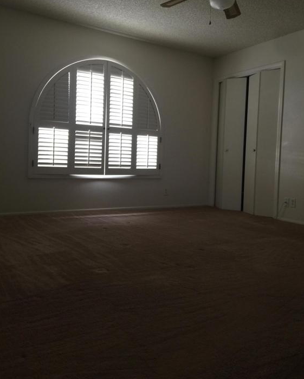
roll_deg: -2.9
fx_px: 349
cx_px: 154
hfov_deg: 47.1
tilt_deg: -3.1
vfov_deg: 57.1
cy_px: 176
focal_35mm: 31
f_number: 2.2
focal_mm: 4.15
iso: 64
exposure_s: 1/15
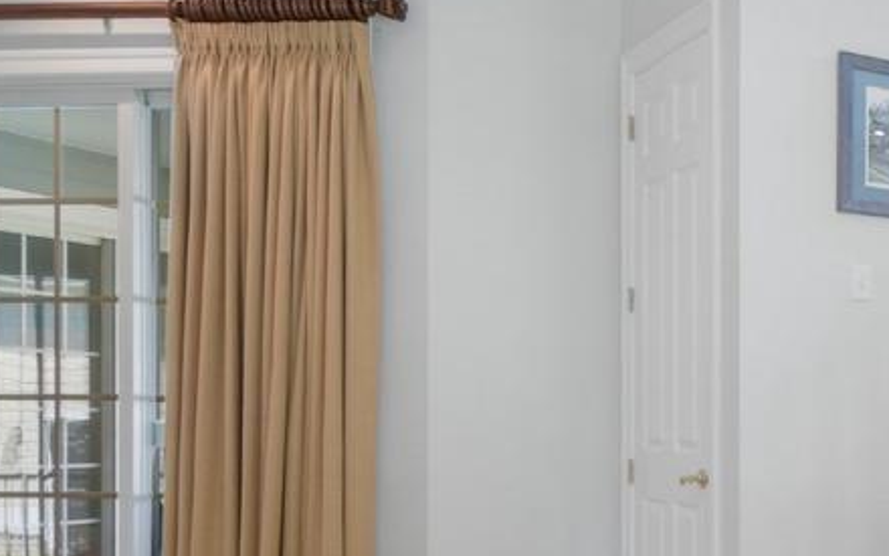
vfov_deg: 25.5
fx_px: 1211
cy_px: 427
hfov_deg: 30.0
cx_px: 1216
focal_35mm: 50
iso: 125
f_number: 9
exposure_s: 1/2.5
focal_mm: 10
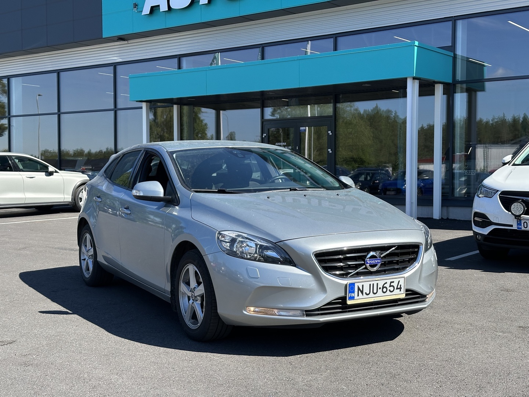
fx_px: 734
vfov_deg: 30.3
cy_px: 198
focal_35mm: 48
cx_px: 264
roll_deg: -0.5
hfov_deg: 39.7
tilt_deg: -1.9
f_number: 1.78
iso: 64
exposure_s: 1/2203
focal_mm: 6.86
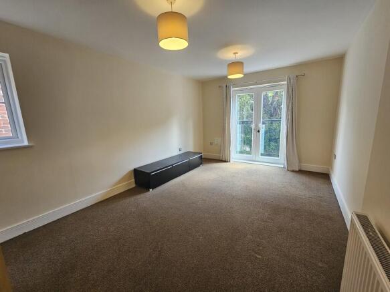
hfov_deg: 106.2
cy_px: 146
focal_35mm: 13
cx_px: 195
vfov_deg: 89.9
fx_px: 146
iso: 100
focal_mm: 2.2
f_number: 2.2
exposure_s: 1/50
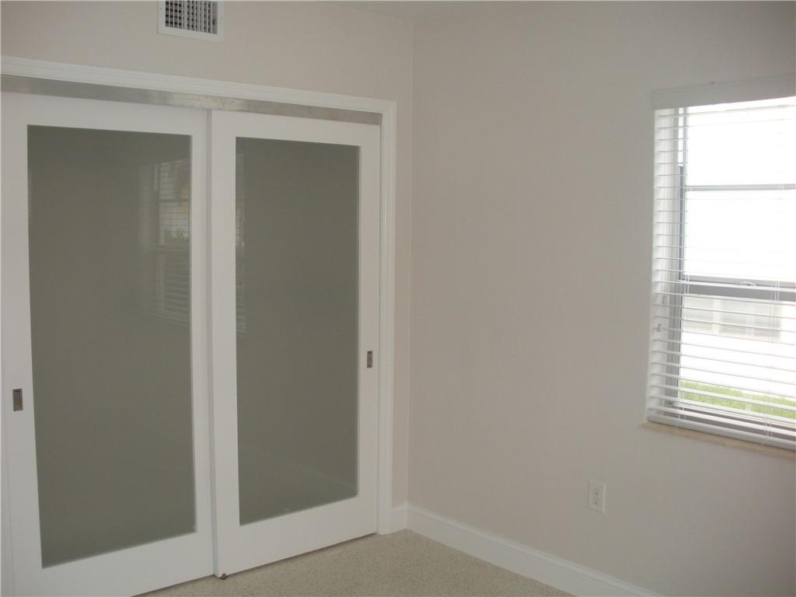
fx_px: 828
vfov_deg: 39.7
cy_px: 298
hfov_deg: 51.4
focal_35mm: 36
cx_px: 398
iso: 102
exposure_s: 1/63.1
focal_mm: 6.3
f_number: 3.5
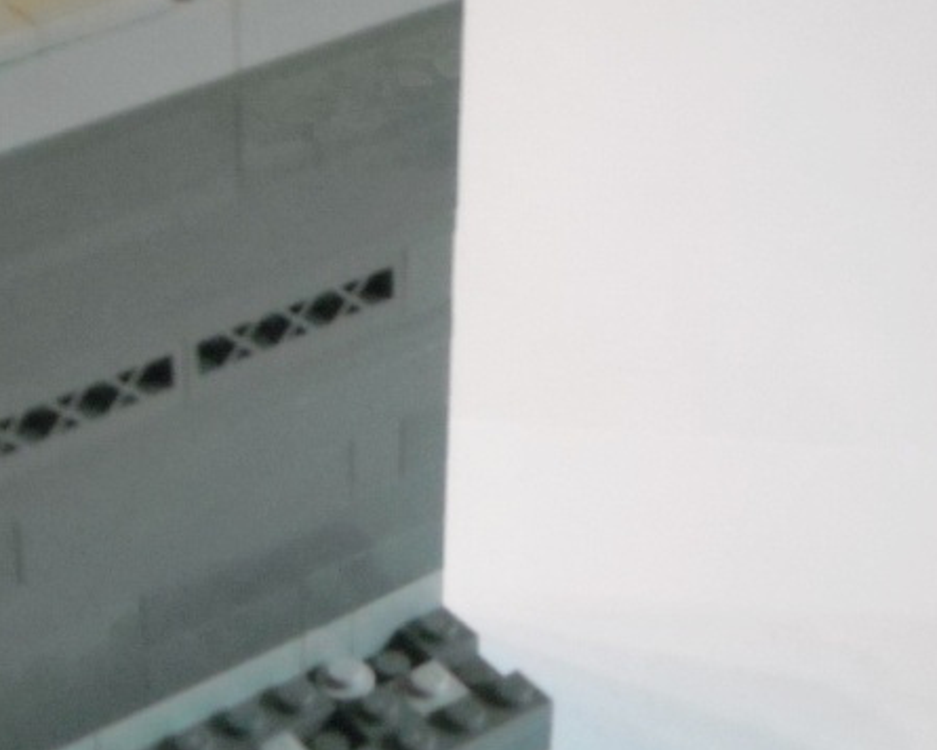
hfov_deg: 22.0
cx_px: 217
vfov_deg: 17.9
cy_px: 358
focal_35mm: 86
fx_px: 2385
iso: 590
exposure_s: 1/250
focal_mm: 7.92
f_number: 3.2
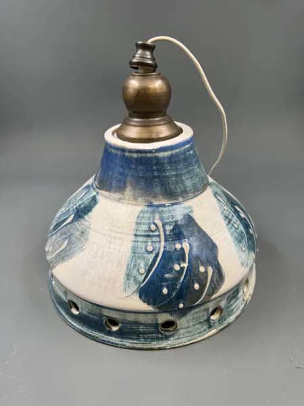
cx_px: 152
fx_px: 281
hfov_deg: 56.8
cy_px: 203
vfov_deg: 71.6
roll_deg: +2.5
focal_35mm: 24
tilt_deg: -29.9
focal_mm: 6.76
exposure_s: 1/194
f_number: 1.78
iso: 64
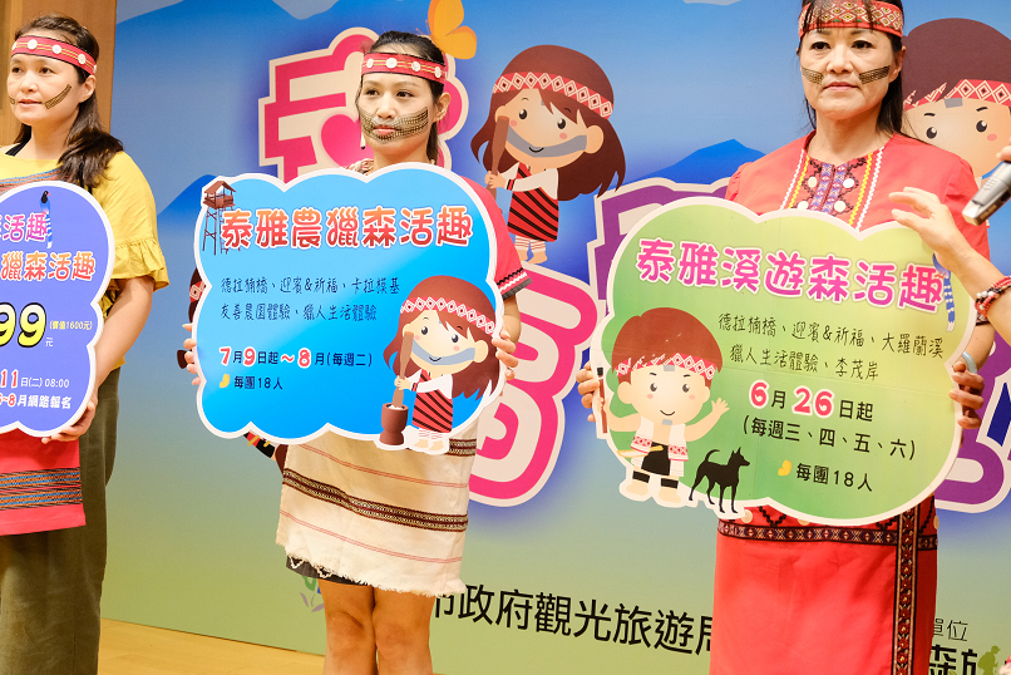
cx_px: 389
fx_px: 1882
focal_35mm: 67
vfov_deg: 20.3
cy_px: 307
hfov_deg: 30.0
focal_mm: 35.8
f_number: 4
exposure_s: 1/100
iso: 2500
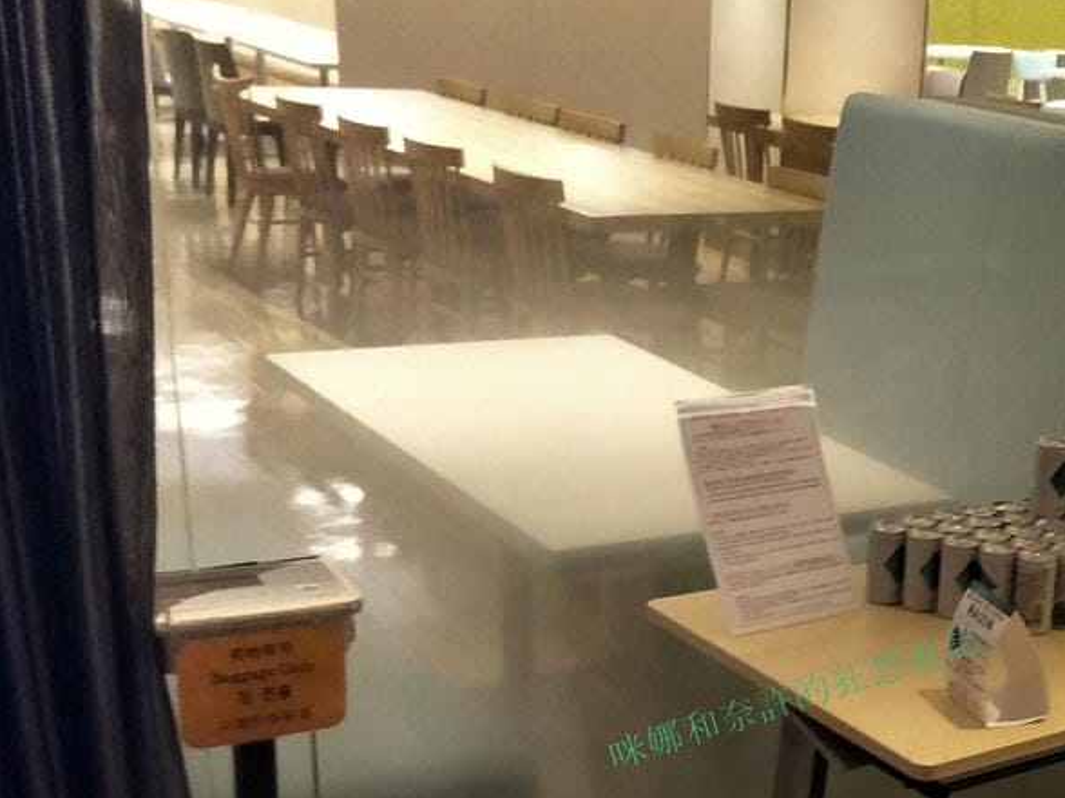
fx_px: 1508
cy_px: 749
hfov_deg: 36.4
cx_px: 967
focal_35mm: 49
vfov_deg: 28.3
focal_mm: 4.1
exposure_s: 1/33
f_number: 1.7
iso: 294
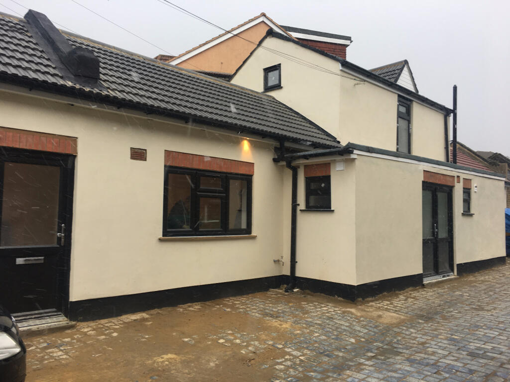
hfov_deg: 61.7
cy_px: 191
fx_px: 427
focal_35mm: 29
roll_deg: +0.0
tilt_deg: +2.4
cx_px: 255
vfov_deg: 48.2
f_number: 2.2
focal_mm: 4.15
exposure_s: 1/116
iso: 25
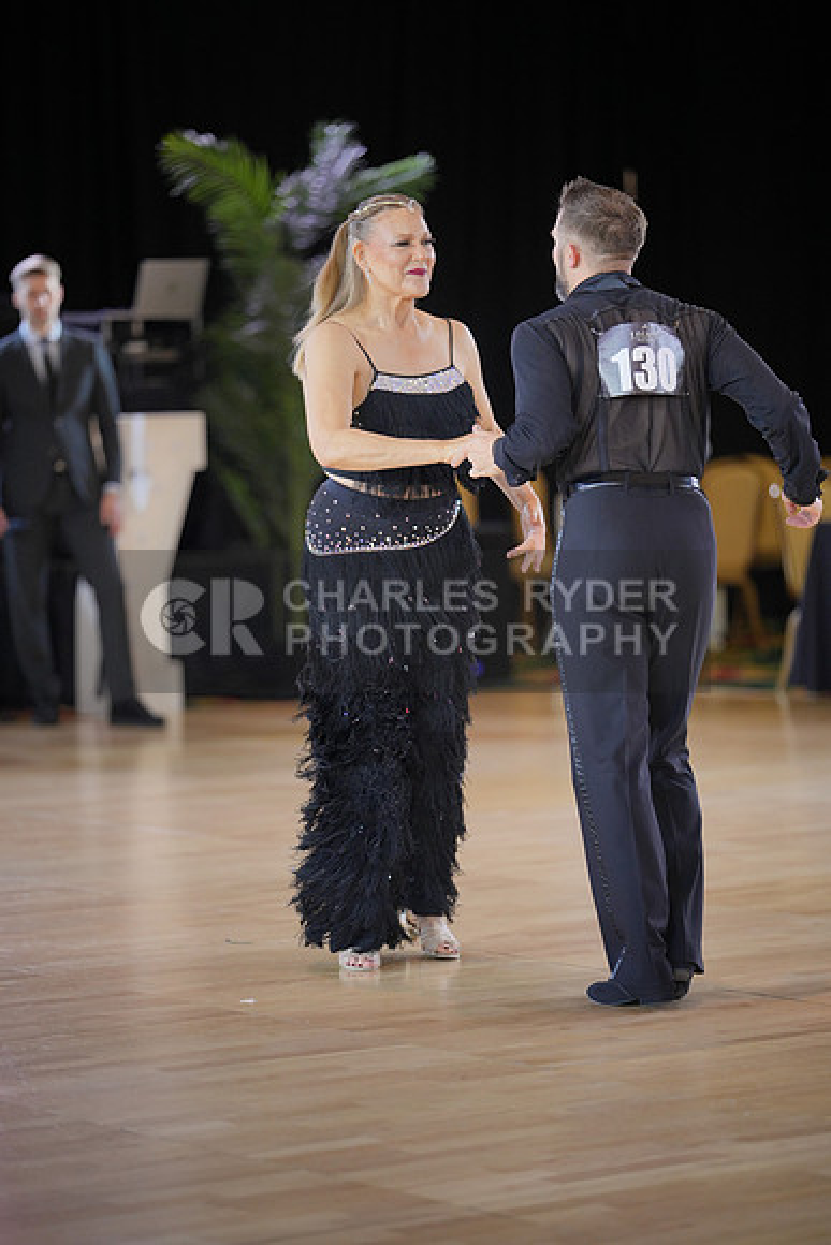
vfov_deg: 16.5
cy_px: 622
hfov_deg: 11.1
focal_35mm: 124
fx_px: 4291
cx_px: 416
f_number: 2
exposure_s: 1/500
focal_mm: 124
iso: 1000
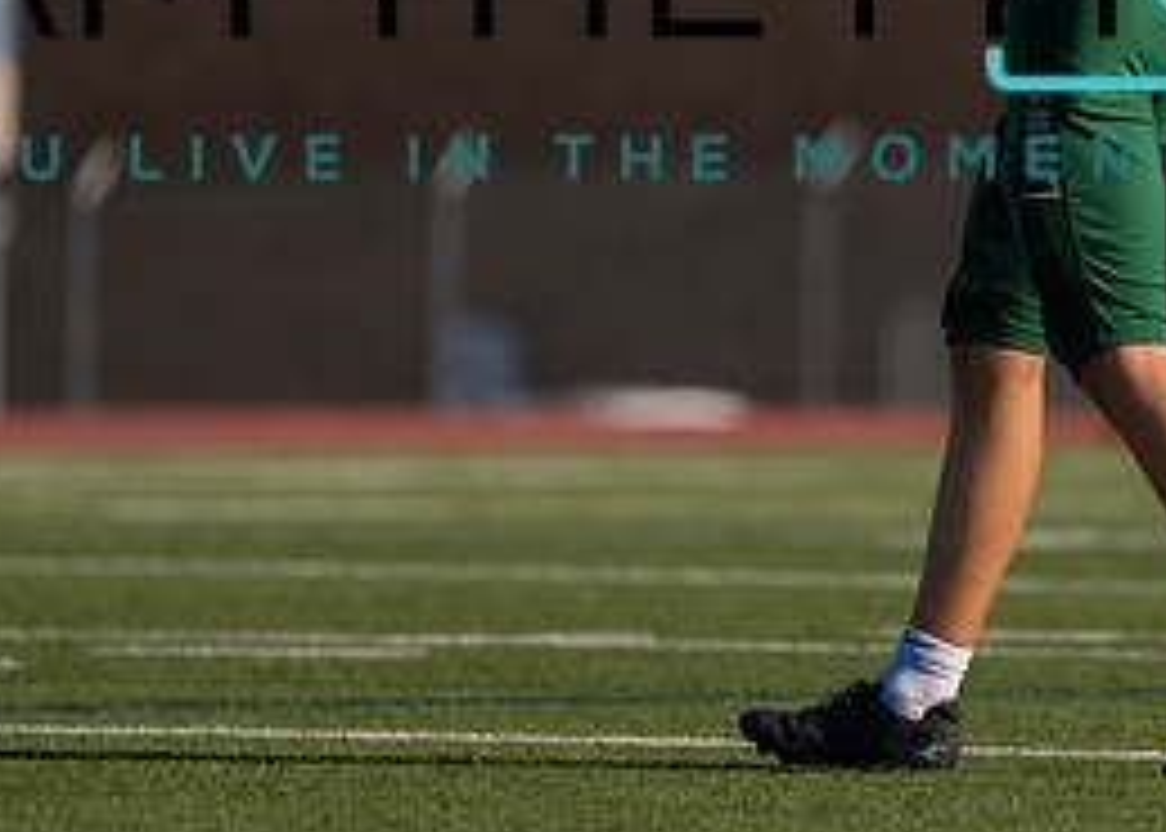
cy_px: -50
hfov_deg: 3.2
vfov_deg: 2.3
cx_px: 1150
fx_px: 20962
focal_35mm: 633
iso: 200
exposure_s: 1/6400
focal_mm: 200
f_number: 2.8
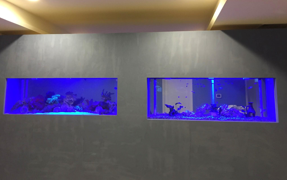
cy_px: 77
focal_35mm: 31
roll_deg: -1.1
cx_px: 144
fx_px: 242
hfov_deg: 61.2
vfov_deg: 40.5
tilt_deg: +3.4
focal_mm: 4.15
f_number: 2.2
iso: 250
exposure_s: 1/24
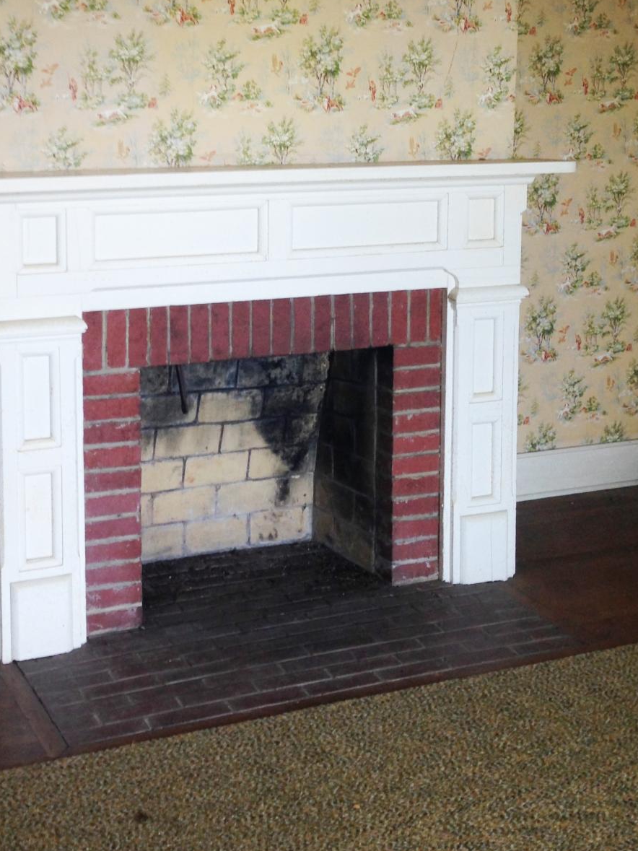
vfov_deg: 33.7
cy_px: 217
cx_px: 215
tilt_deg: -3.5
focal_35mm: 56
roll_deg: -0.1
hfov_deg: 26.0
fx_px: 1376
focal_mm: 4.12
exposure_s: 1/22
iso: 50
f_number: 2.4
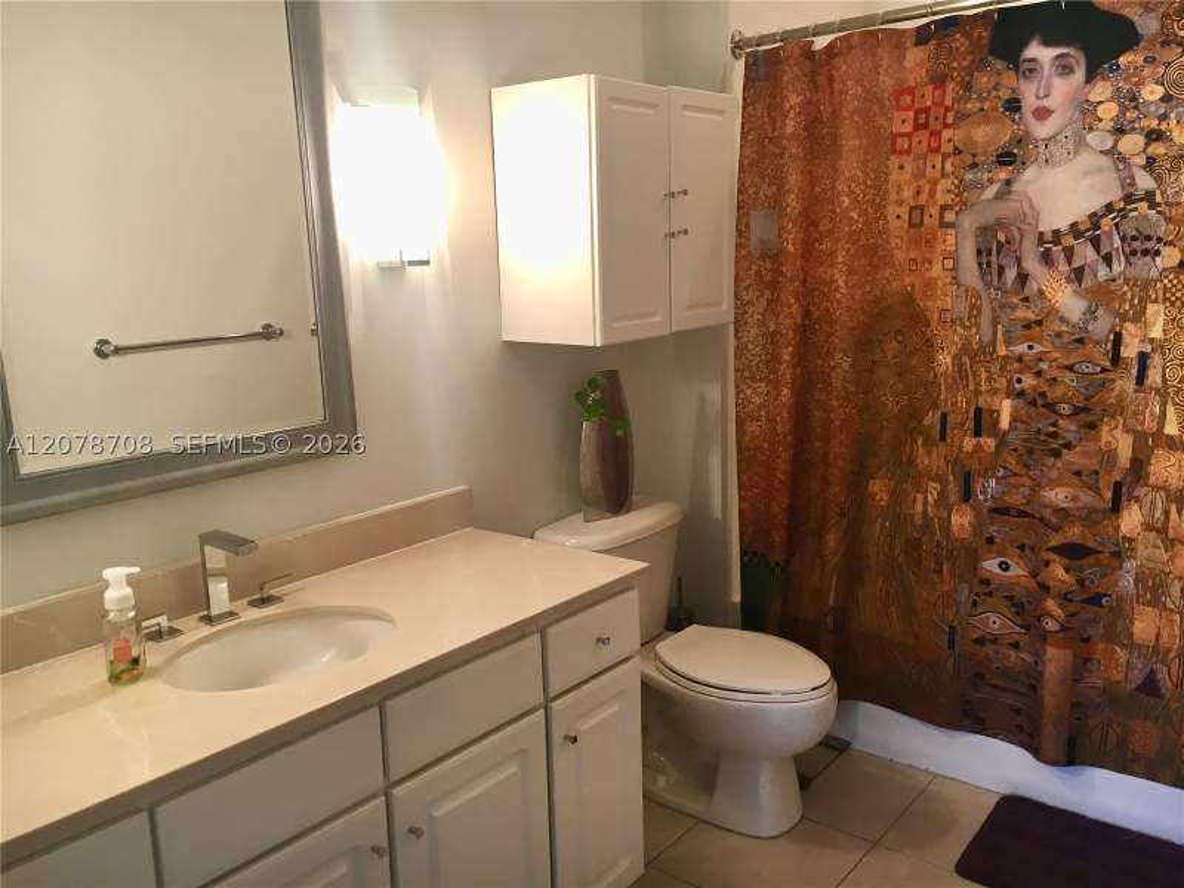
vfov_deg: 48.2
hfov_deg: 61.7
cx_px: 592
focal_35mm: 29
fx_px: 992
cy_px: 444
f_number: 2.2
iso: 64
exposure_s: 1/30
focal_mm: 4.15
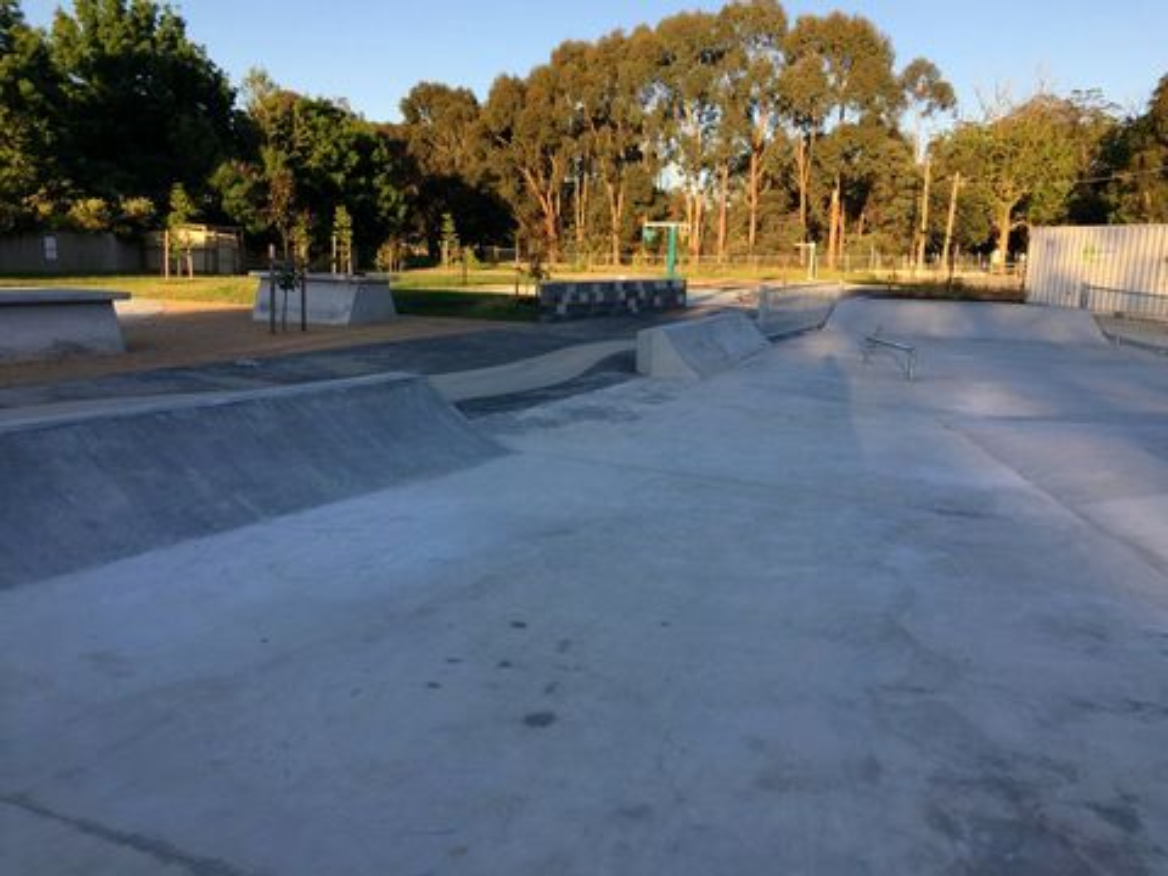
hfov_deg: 61.7
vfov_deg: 48.2
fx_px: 979
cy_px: 438
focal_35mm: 29
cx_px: 584
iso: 32
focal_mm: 4.15
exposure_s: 1/534
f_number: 2.2
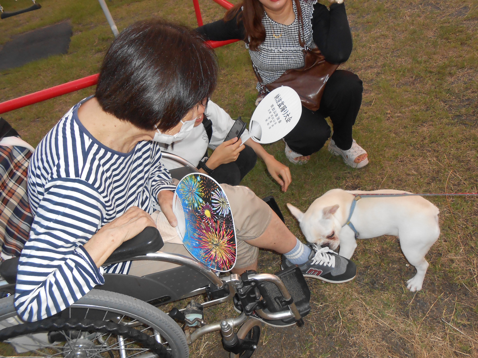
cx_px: 239
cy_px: 179
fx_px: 359
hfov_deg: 67.3
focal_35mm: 26
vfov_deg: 53.1
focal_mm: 4.6
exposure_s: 1/25
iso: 200
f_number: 3.5
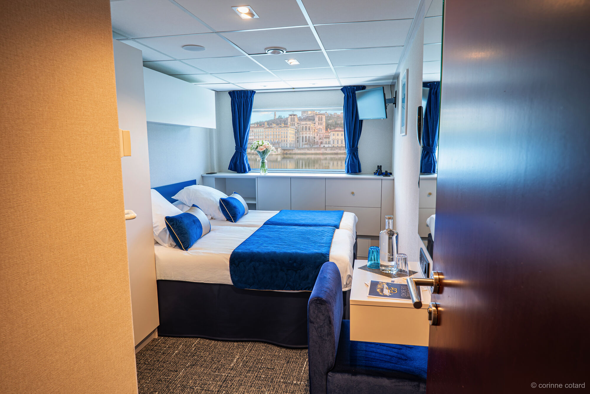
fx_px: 344
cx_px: 295
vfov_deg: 59.5
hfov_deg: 81.2
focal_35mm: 21
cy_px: 197
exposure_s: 1/4
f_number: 7.1
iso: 50
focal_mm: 14
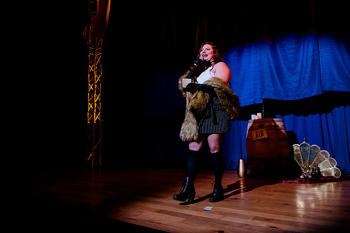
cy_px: 89
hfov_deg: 62.4
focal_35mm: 30
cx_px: 162
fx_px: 288
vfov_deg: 43.7
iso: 5000
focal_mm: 24
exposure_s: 1/100
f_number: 2.8
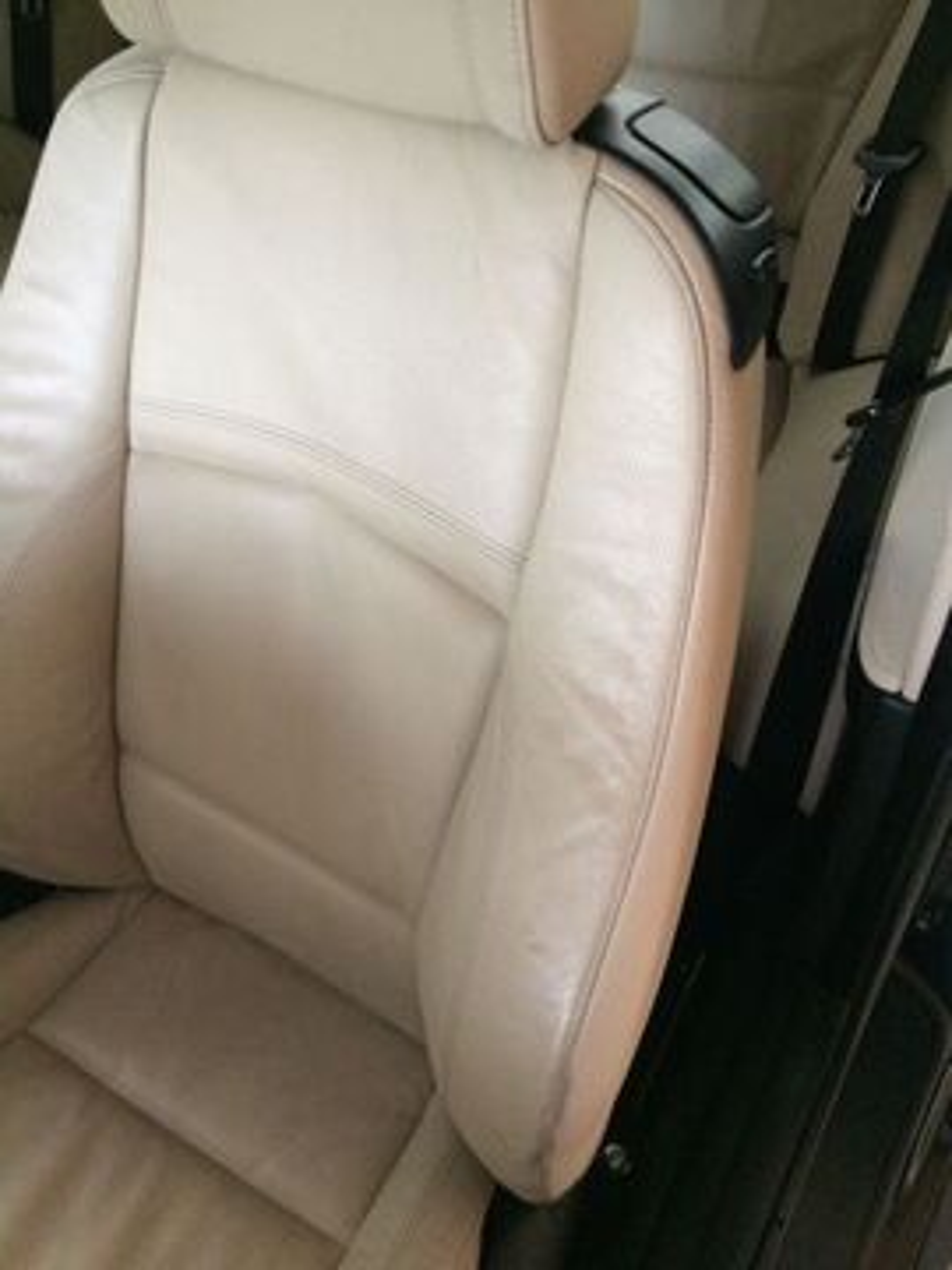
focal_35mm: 29
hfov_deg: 48.2
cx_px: 476
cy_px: 635
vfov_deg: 61.7
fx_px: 1063
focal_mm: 4.15
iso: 320
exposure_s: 1/25
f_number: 2.2
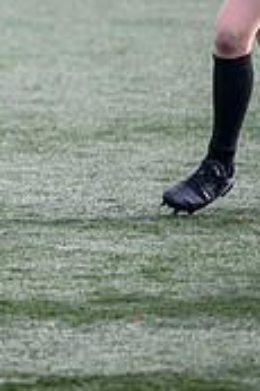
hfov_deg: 2.1
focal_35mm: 655
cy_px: -23
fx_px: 7110
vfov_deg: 3.1
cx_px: -446
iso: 1600
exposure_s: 1/1250
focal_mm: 175
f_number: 4.5
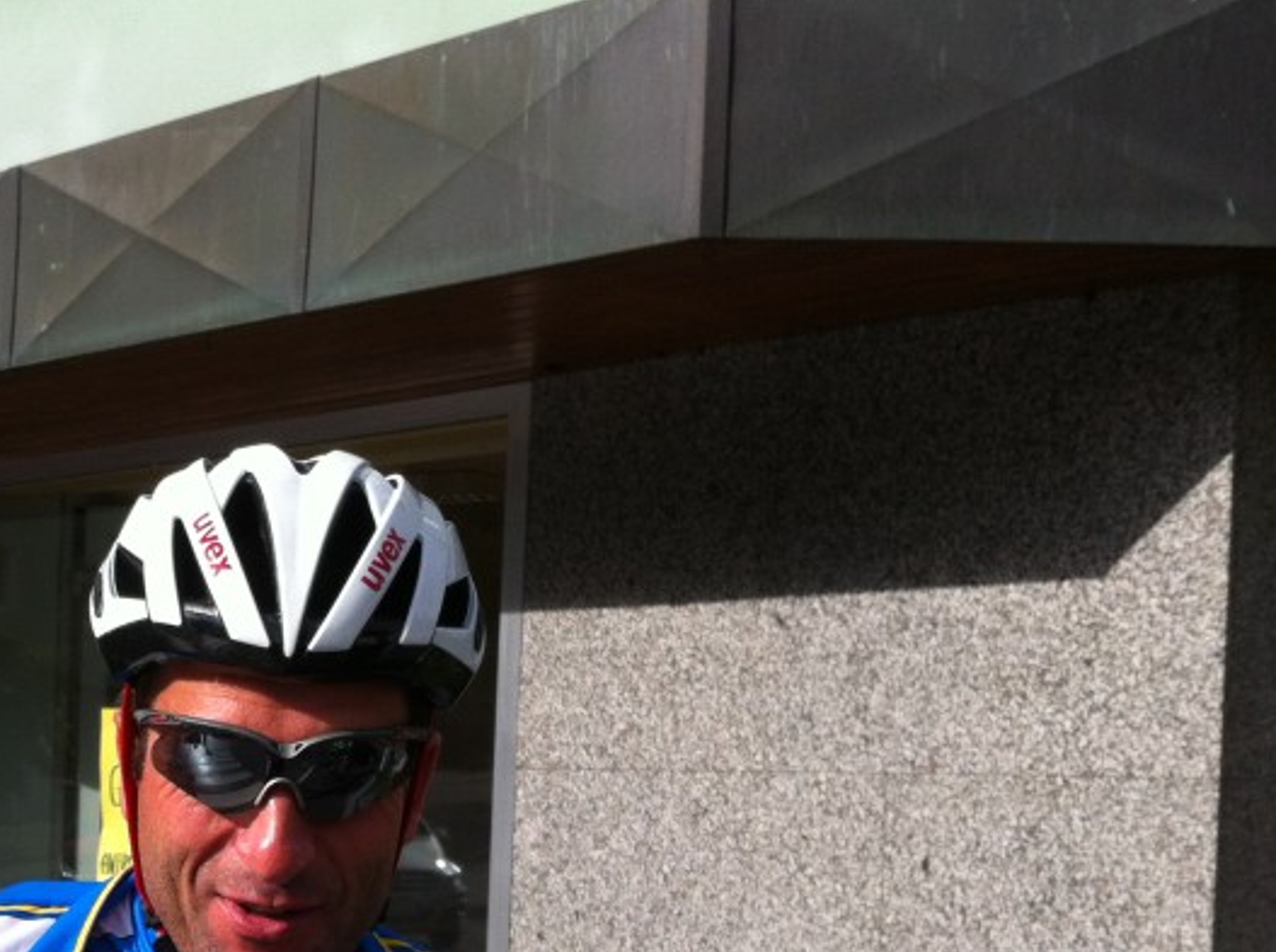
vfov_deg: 20.9
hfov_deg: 27.6
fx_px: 2501
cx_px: 121
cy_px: 911
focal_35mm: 68
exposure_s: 1/1508
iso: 80
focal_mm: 3.85
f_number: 2.8
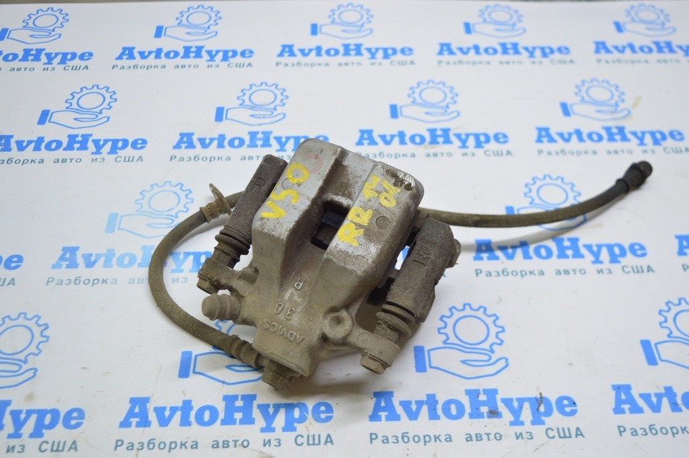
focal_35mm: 39
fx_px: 746
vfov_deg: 34.2
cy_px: 229
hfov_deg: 49.6
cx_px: 344
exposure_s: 1/50
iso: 400
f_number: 4
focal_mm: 26
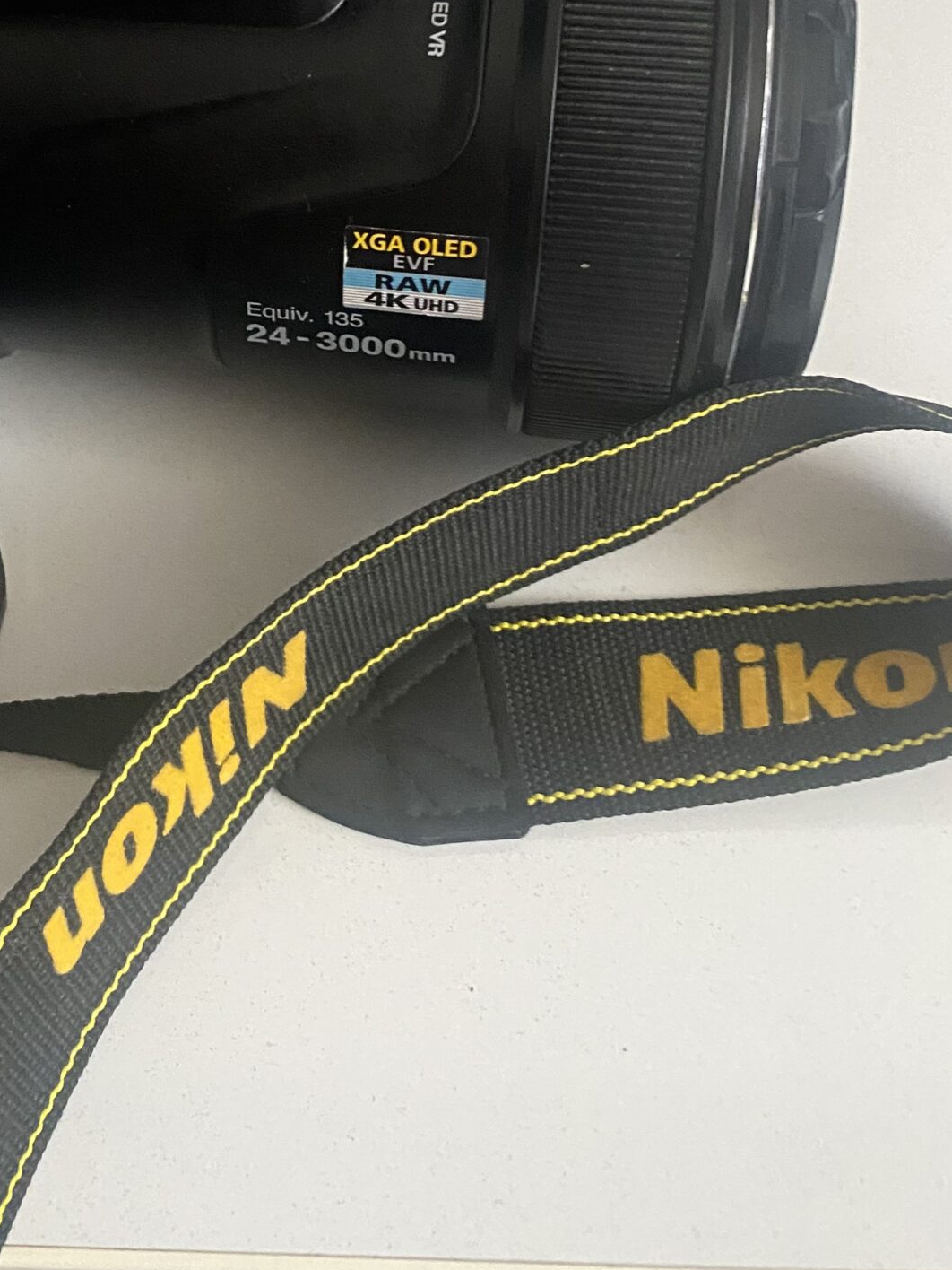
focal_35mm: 47
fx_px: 1723
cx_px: 101
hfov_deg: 29.6
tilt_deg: -45.9
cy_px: 189
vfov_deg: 38.3
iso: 500
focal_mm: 4.25
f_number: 1.8
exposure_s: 1/40
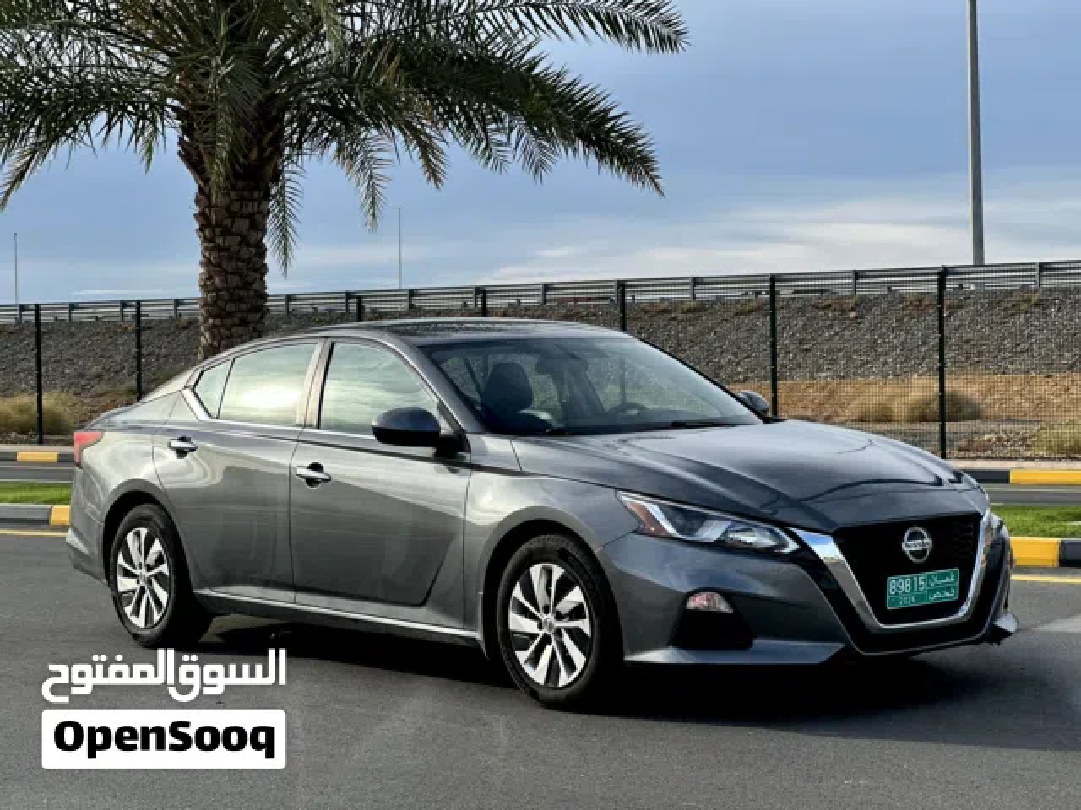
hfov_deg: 25.3
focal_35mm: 77
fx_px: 2405
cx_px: 540
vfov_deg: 19.1
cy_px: 405
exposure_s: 1/431
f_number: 2.8
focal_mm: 9
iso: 32
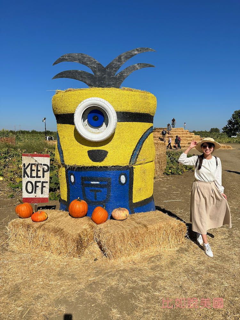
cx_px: 120
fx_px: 222
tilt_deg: -6.3
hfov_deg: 56.8
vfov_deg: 71.6
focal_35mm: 24
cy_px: 160
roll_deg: +0.3
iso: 80
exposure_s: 1/10753
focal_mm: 6.86
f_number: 1.78
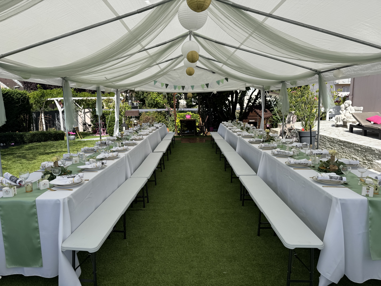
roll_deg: +1.5
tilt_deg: -8.7
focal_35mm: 24
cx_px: 190
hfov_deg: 71.6
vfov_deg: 56.8
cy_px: 143
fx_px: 264
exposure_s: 1/3597
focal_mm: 6.76
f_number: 1.78
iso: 80
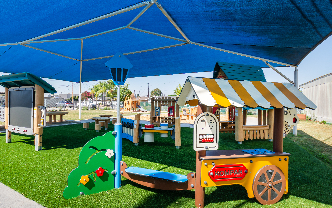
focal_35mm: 18
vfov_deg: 65.0
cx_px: 141
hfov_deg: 90.4
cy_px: 103
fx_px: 163
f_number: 8
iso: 100
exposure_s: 1/250
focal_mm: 10
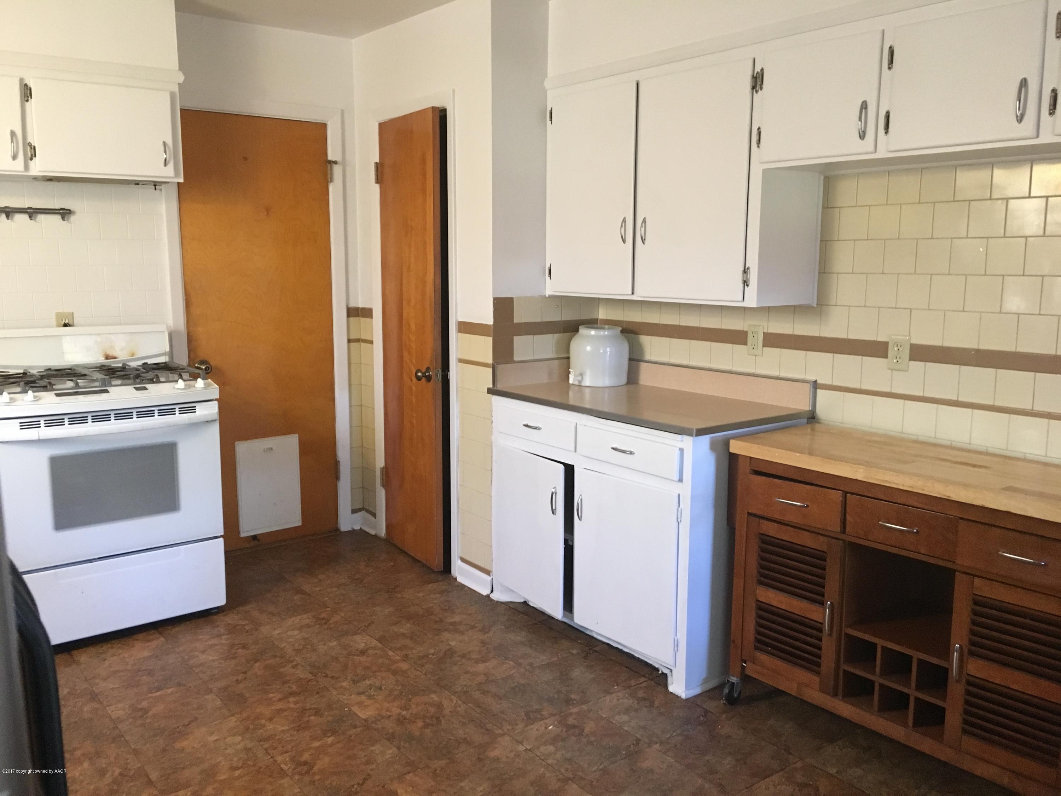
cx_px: 530
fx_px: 889
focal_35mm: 29
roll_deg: +0.6
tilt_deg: -9.8
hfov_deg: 61.7
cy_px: 398
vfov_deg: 48.2
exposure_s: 1/15
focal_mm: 4.15
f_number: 2.2
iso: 200
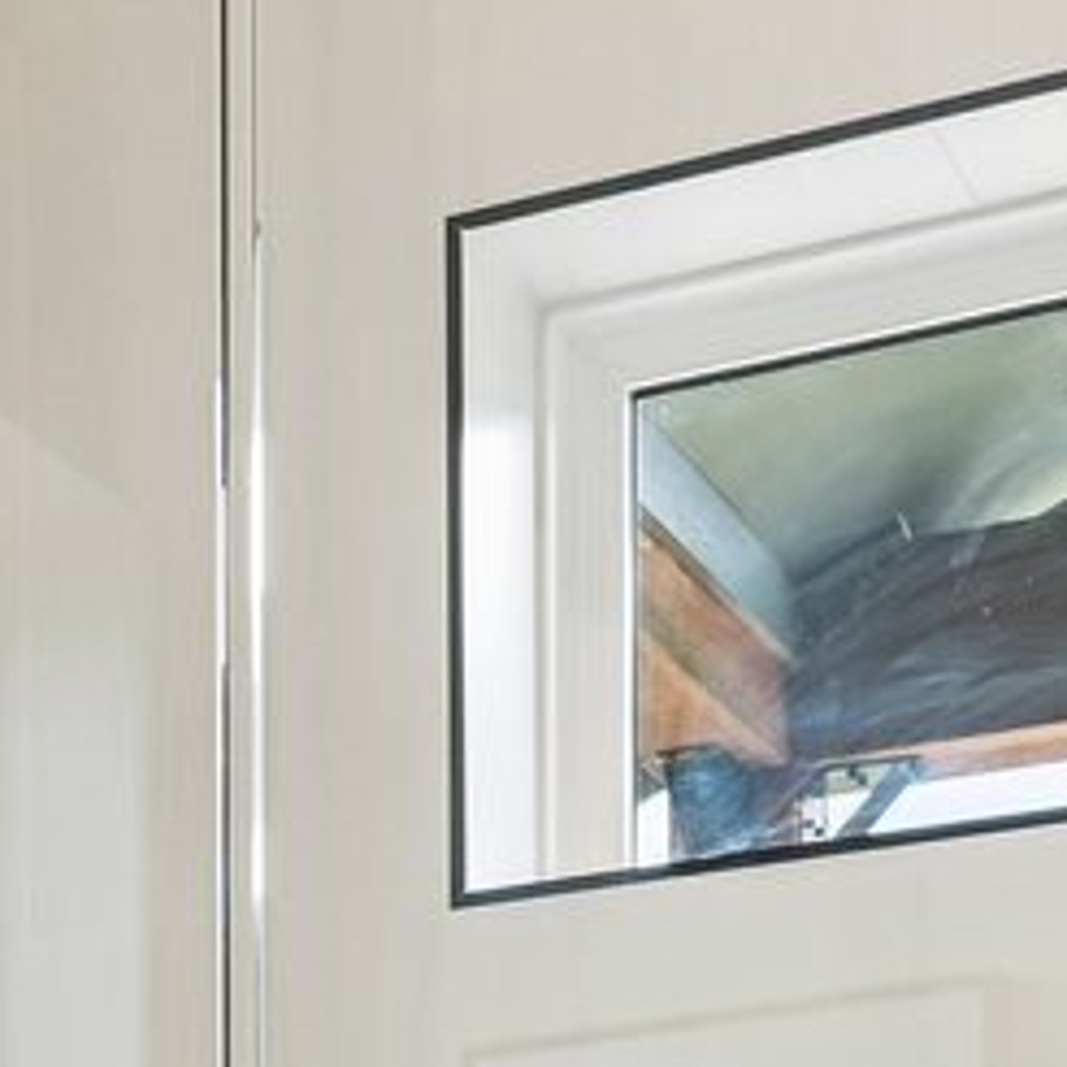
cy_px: 1872
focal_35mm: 106
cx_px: -160
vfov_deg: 14.6
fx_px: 3697
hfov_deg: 15.9
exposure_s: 1/45
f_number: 6.7
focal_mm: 15
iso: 100
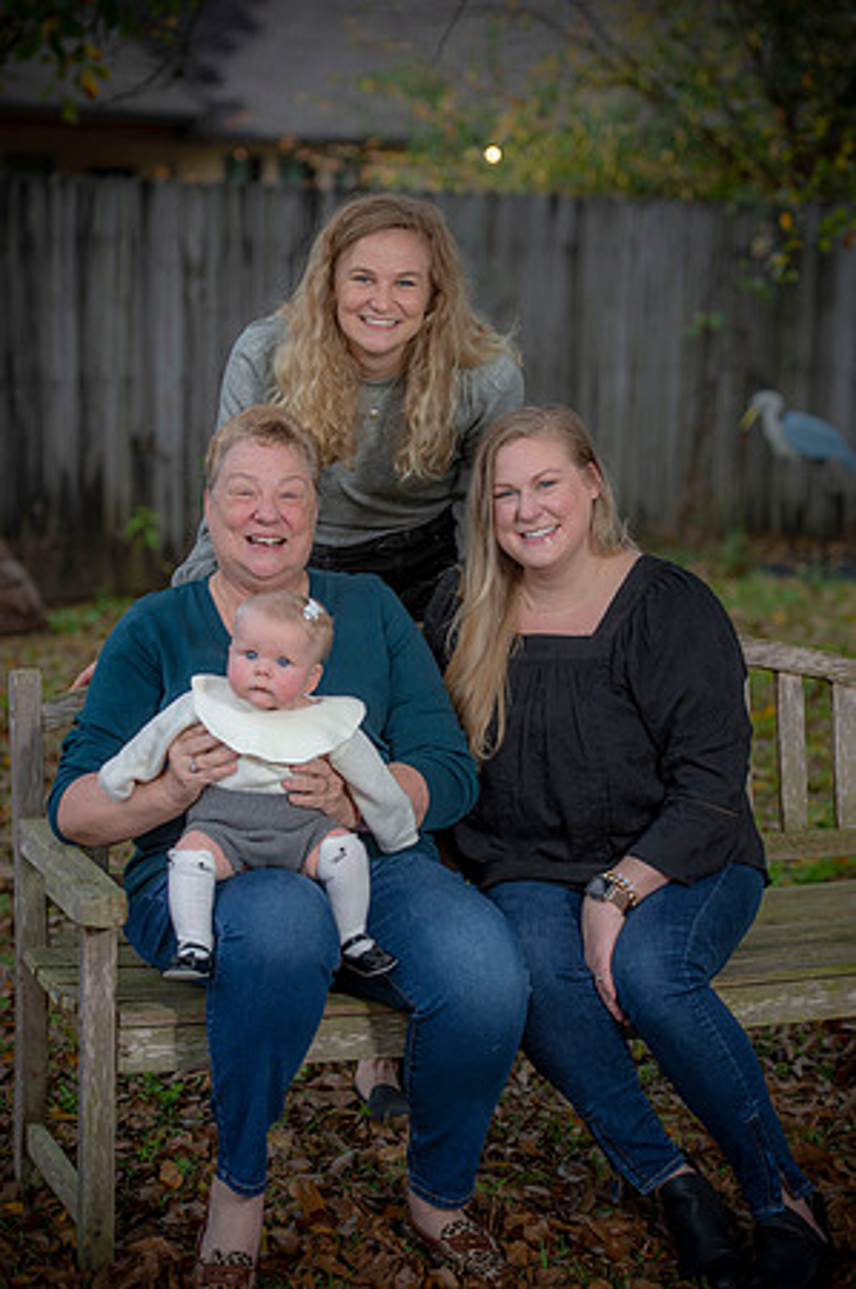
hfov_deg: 15.2
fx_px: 3217
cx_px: 428
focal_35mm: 90
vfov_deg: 22.6
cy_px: 644
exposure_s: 1/200
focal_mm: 90
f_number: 3.5
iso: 160
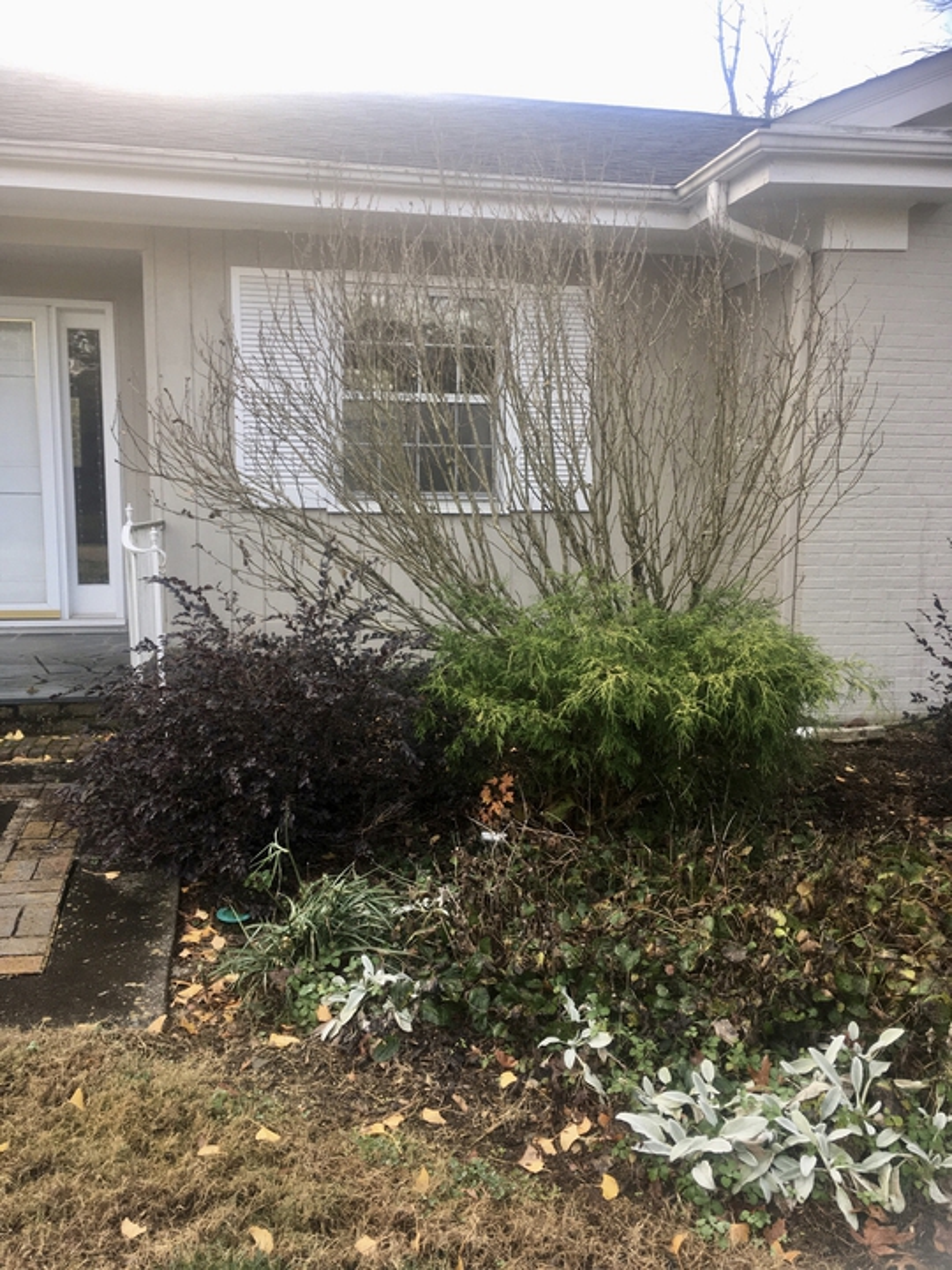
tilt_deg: -9.2
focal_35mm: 29
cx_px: 476
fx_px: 1063
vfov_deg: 61.7
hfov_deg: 48.2
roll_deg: -0.2
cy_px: 635
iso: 40
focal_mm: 4.15
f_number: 2.2
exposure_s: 1/120
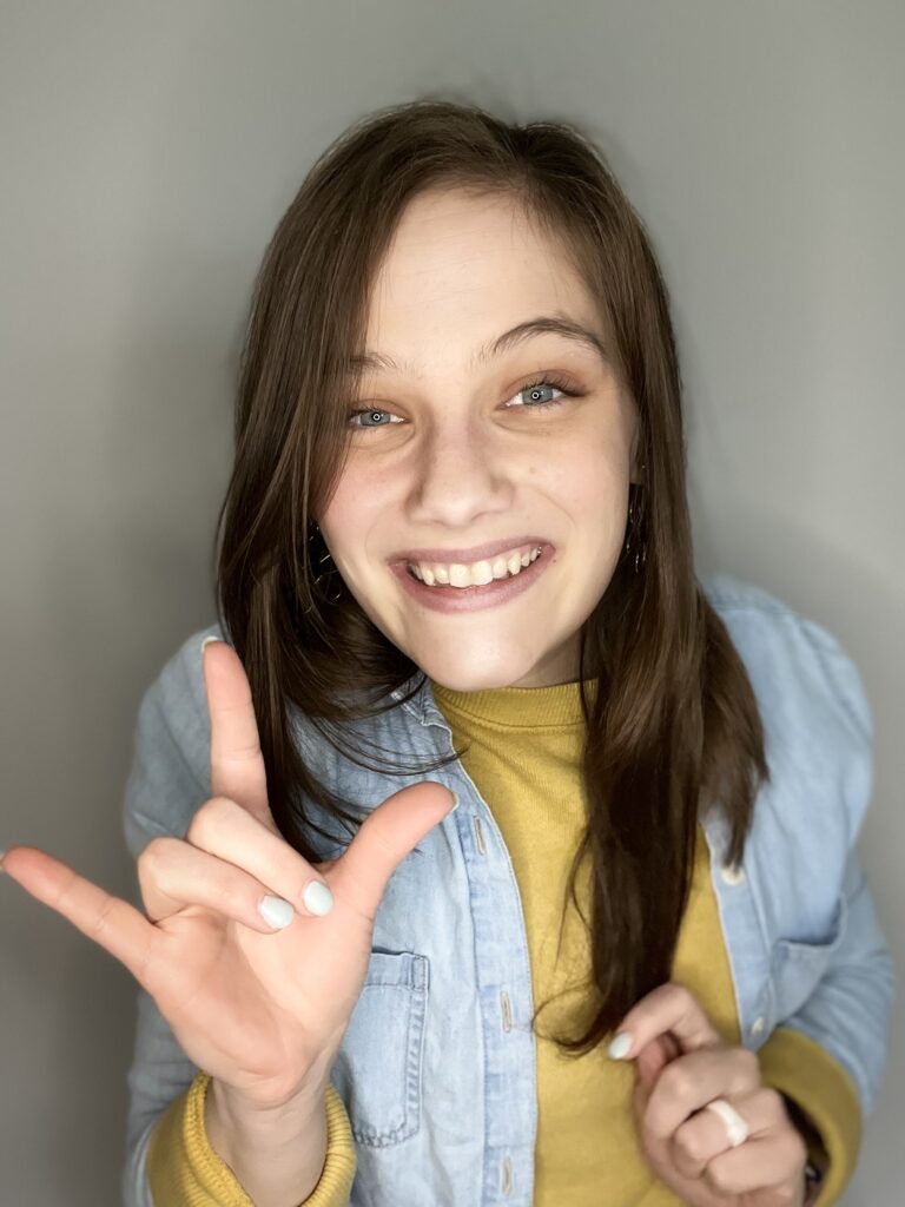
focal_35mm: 30
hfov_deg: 46.8
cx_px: 452
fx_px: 1046
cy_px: 604
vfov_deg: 60.0
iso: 200
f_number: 2.2
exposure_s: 1/60
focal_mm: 2.71
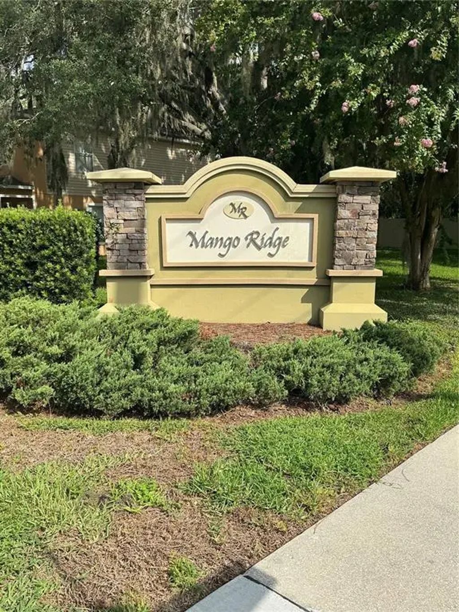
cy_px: 306
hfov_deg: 48.2
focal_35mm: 29
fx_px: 513
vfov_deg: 61.7
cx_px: 230
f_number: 1.8
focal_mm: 3
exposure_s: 1/1675
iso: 25
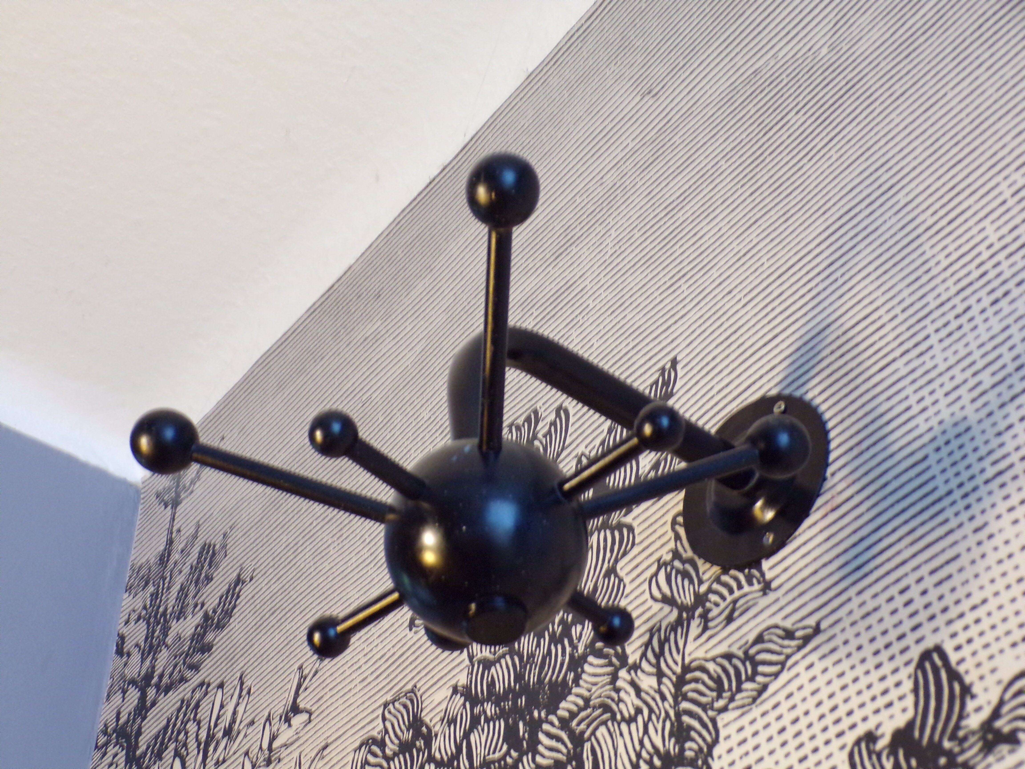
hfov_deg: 38.9
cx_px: 512
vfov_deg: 29.7
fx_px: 1451
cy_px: 384
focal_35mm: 49
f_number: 3.5
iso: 357
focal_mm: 8.7
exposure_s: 1/17
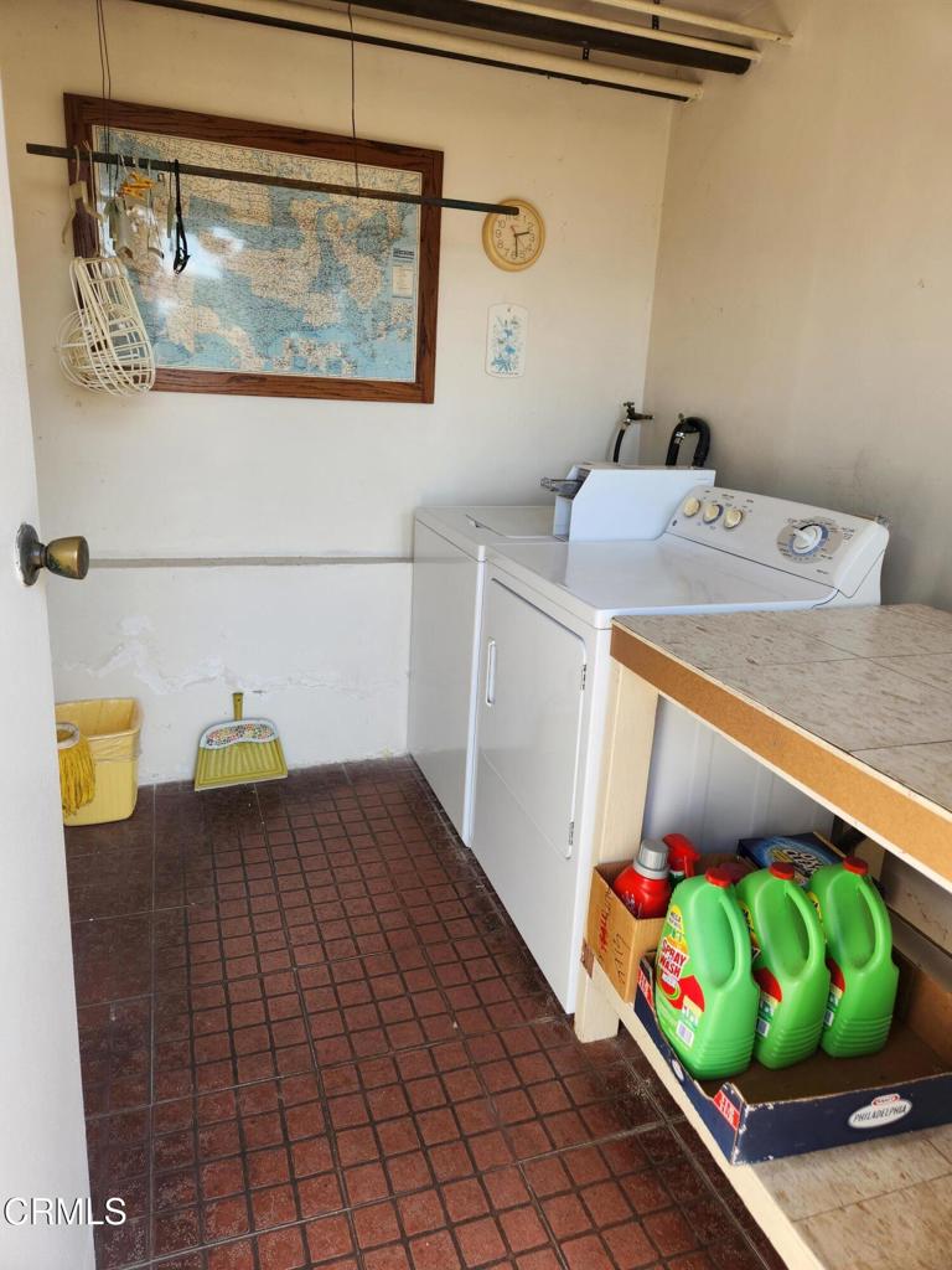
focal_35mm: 23
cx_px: 476
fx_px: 843
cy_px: 635
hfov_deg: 58.9
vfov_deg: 73.9
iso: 32
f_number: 1.8
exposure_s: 1/180
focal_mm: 5.4
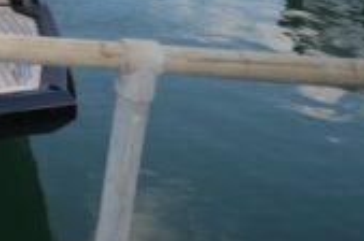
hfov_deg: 18.3
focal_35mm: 82
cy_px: -186
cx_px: -330
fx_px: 828
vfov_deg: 14.6
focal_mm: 12
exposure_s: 1/200
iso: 100
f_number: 6.3
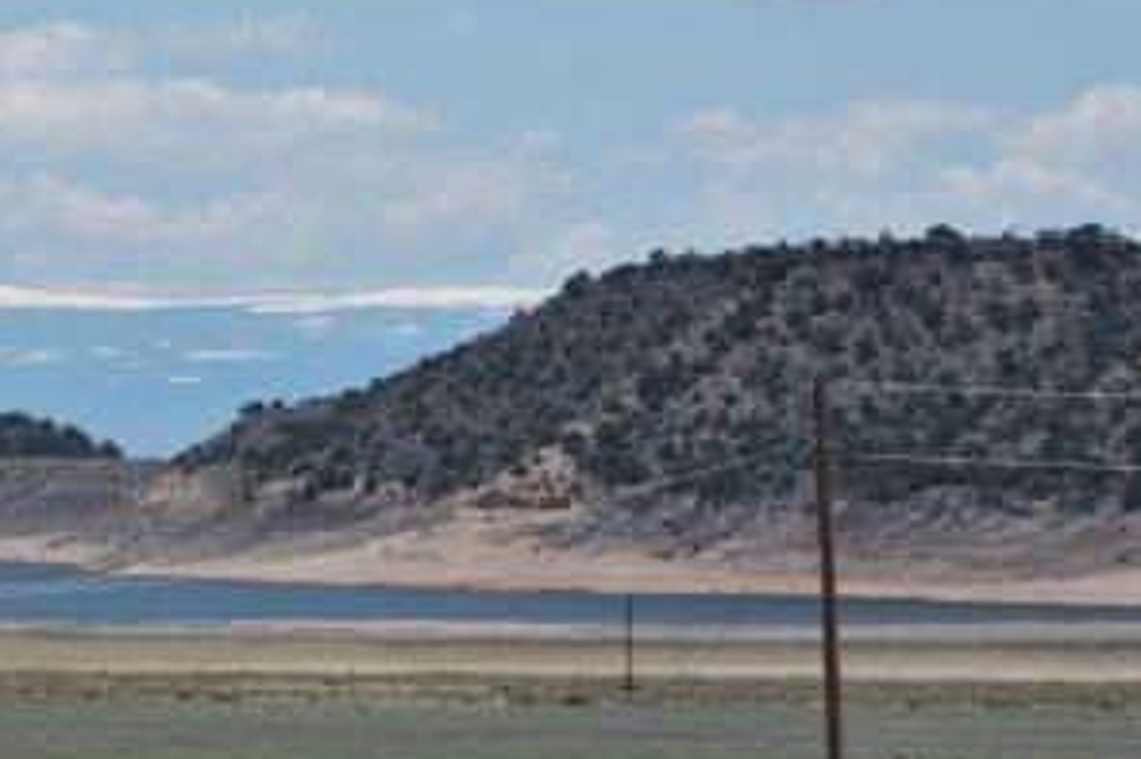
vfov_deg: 2.4
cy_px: 439
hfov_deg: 3.7
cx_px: 46
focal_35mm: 563
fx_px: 17833
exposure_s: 1/800
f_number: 4.7
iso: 100
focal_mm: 44.6
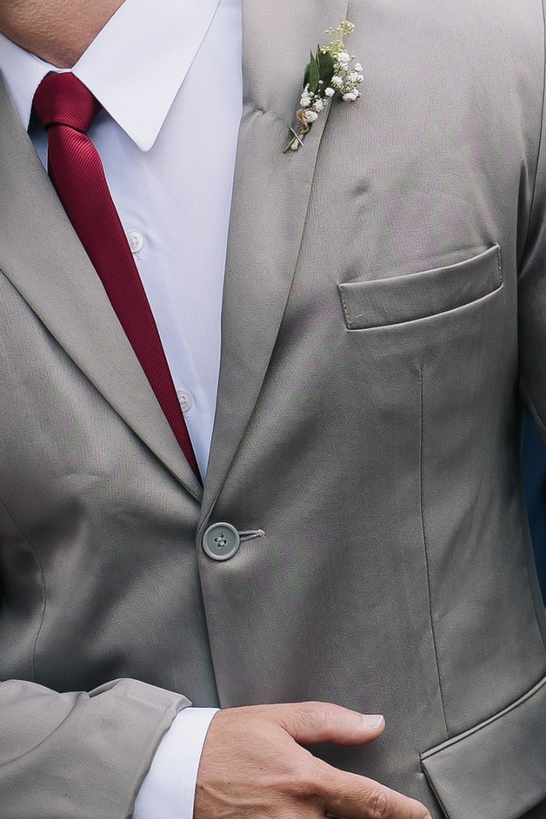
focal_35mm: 220
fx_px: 5008
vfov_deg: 9.4
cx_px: -168
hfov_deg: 6.2
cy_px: 395
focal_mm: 52
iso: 320
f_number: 3.2
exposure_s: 1/160
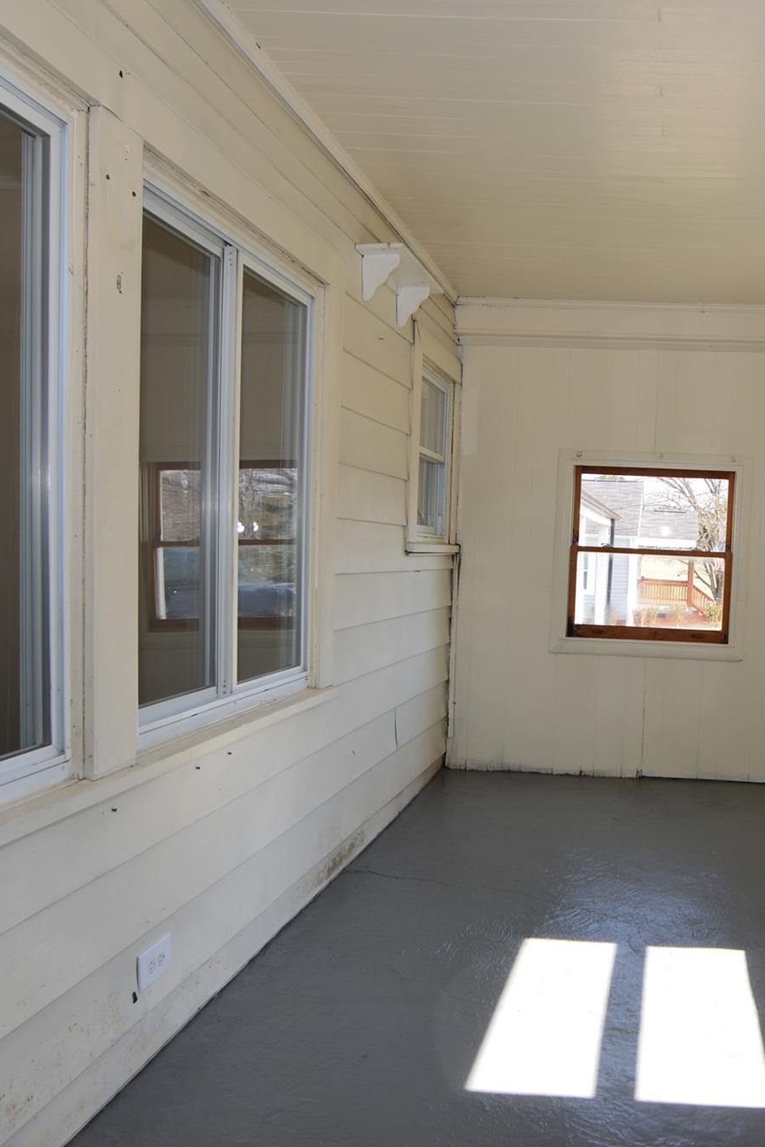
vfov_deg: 68.6
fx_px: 841
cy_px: 565
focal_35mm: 26
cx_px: 621
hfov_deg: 46.2
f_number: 5
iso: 100
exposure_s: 1/100
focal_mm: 11.5
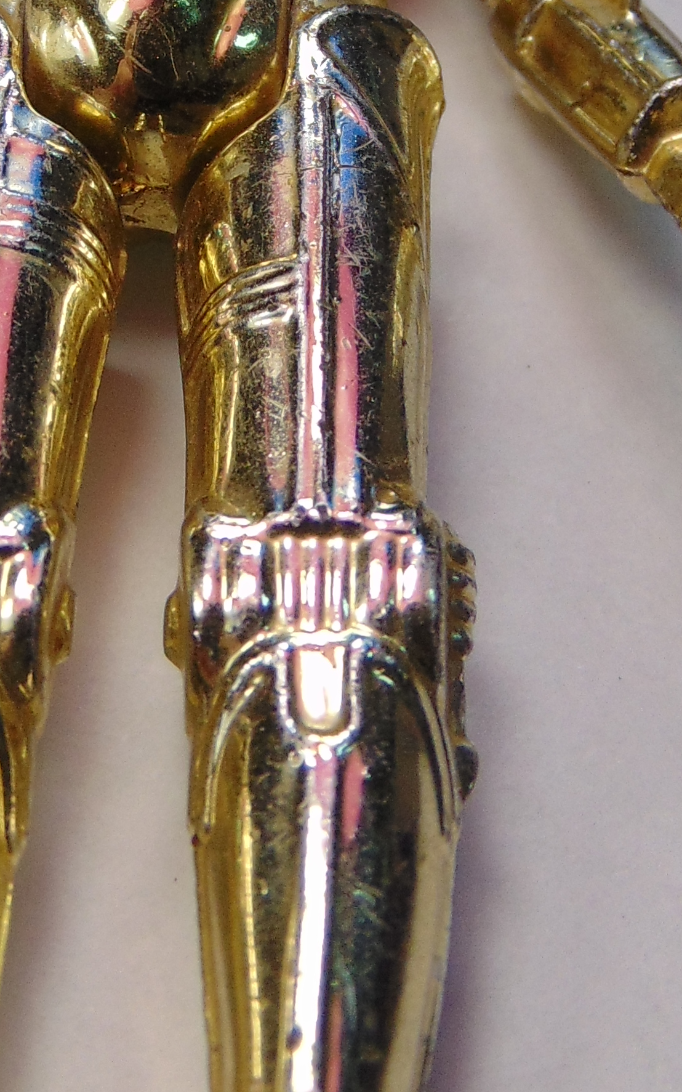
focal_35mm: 77
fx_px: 2290
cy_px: 122
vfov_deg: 26.0
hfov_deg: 16.9
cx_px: 178
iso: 80
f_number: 3
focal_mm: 4.5
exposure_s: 1/640
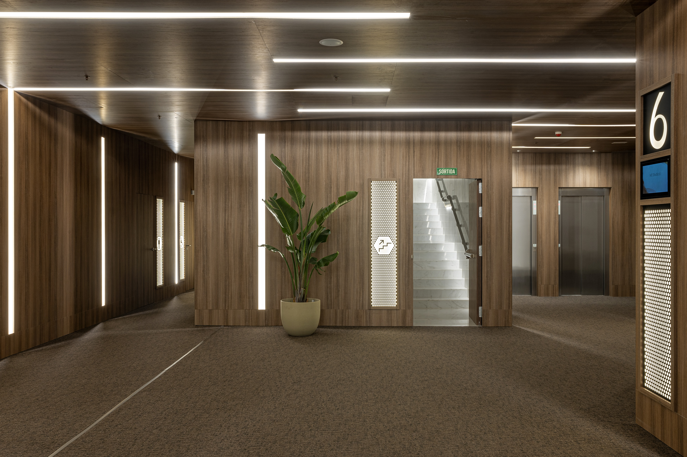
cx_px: 344
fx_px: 582
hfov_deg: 61.1
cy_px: 228
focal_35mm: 30
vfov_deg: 42.9
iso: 160
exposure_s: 8
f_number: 16
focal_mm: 30.5
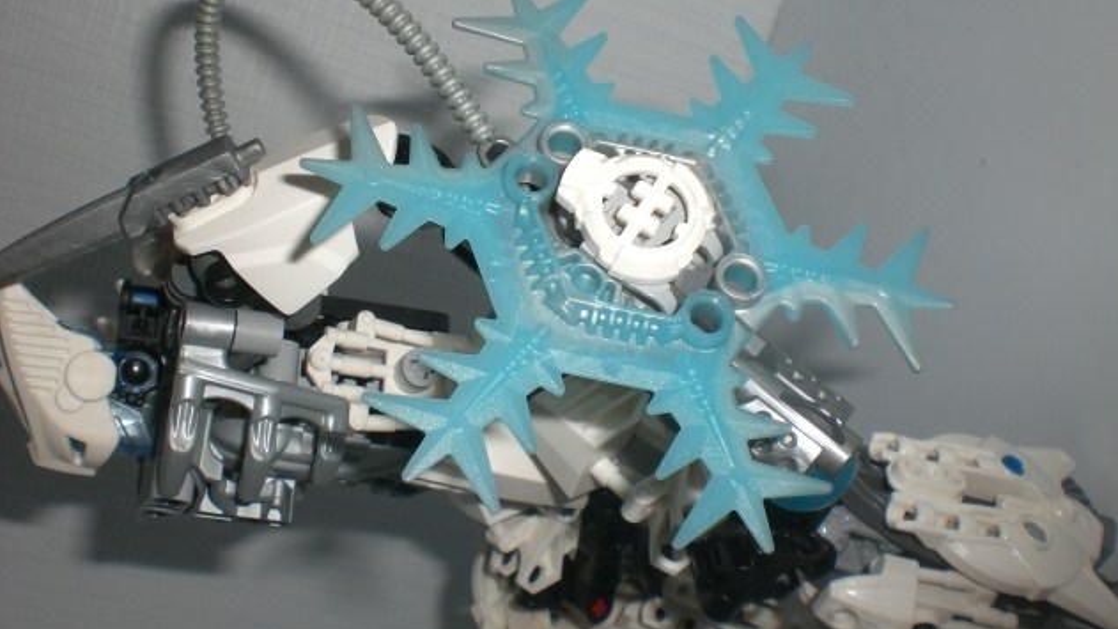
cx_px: 565
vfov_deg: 28.3
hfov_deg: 48.4
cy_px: 310
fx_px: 1245
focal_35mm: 42
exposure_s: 1/60
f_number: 4.4
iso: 50
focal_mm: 6.3
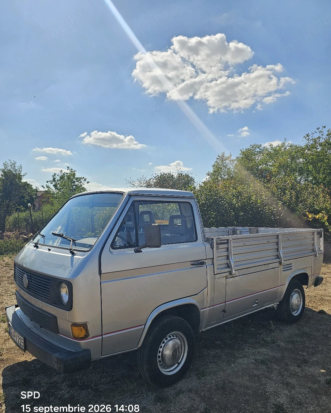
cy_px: 215
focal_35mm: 24
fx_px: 294
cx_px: 166
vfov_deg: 70.2
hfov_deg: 58.8
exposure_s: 1/1111
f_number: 1.7
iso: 10
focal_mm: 6.3
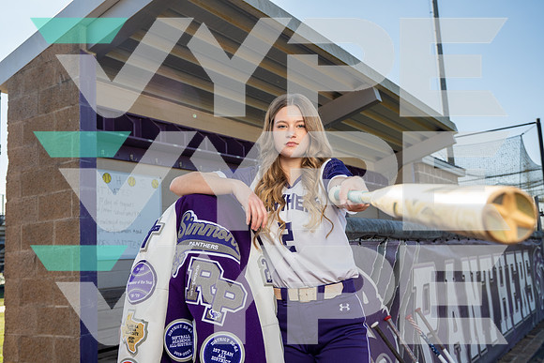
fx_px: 544
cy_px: 182
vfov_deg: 36.9
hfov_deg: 53.1
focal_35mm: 36
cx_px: 272
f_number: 5.6
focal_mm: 36
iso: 100
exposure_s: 1/250
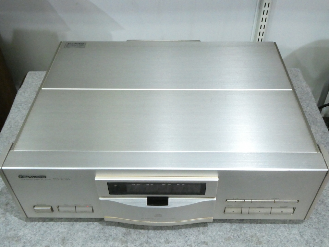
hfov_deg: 52.6
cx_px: 164
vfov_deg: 40.7
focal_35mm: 35
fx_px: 333
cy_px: 124
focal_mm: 6.3
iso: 1600
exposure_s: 1/50
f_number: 6.3
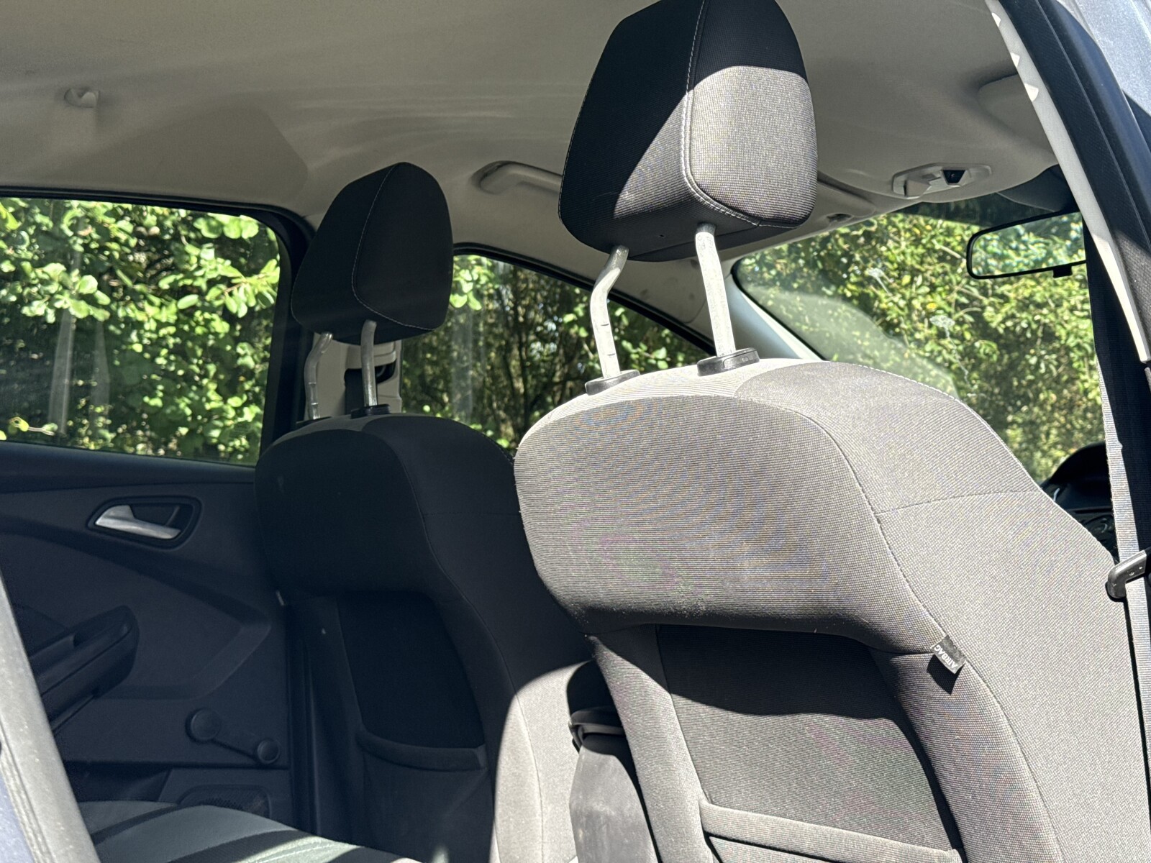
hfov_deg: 39.7
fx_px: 1596
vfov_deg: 30.3
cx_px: 576
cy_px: 432
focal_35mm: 48
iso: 100
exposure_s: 1/652
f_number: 1.78
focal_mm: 6.76
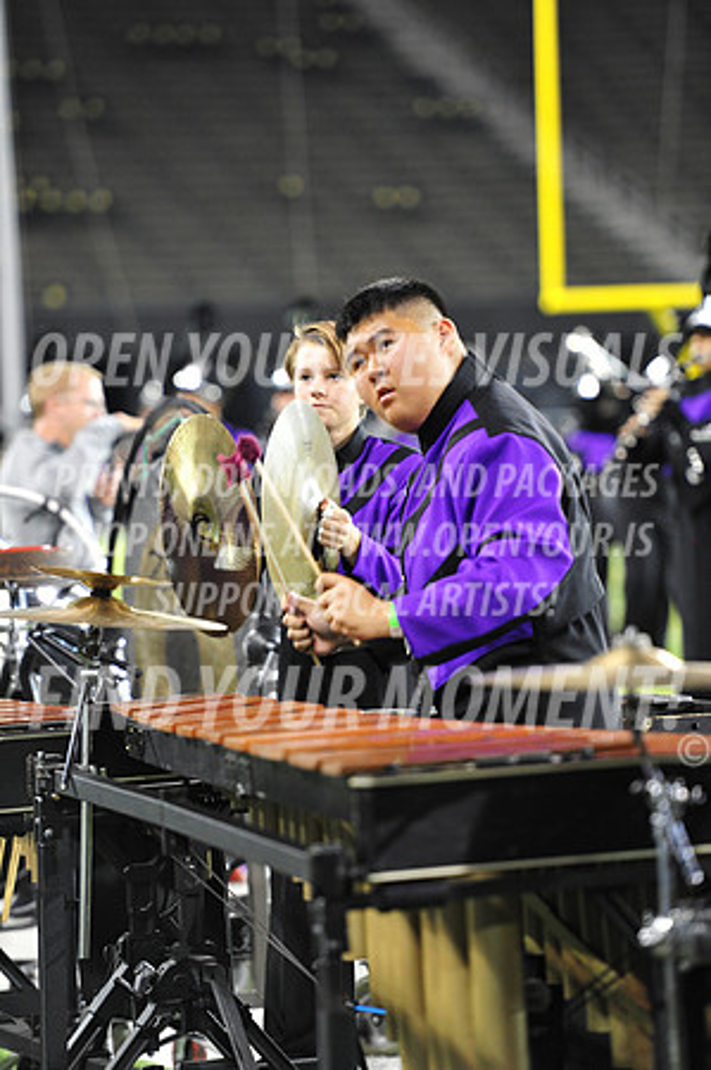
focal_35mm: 170
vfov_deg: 12.1
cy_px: 535
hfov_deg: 8.1
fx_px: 5048
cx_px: 356
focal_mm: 170
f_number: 2.8
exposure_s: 1/320
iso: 3200
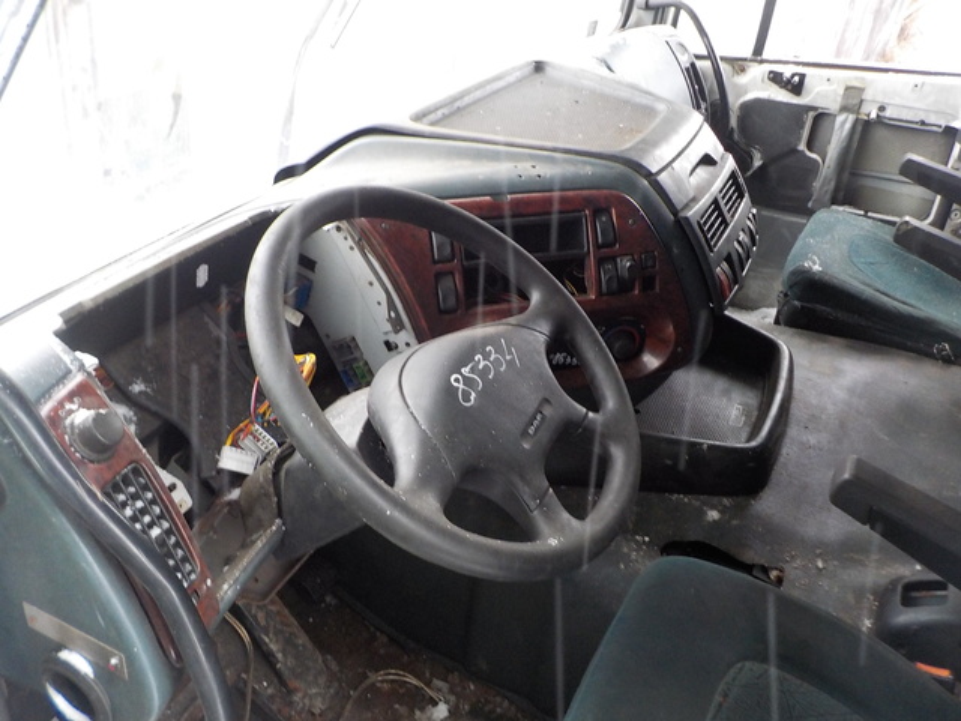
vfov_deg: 46.8
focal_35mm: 30
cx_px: 480
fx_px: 833
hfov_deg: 60.0
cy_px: 360
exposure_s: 1/30
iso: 320
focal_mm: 4.1
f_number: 3.3
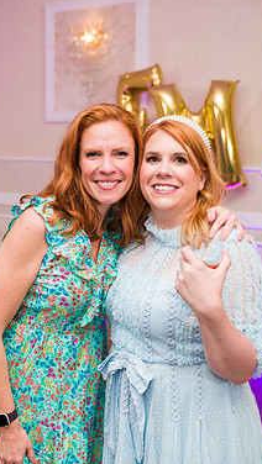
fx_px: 616
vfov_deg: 41.3
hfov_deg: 24.0
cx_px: 125
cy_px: 231
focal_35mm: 50
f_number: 3.2
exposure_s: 1/200
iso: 1250
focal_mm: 31
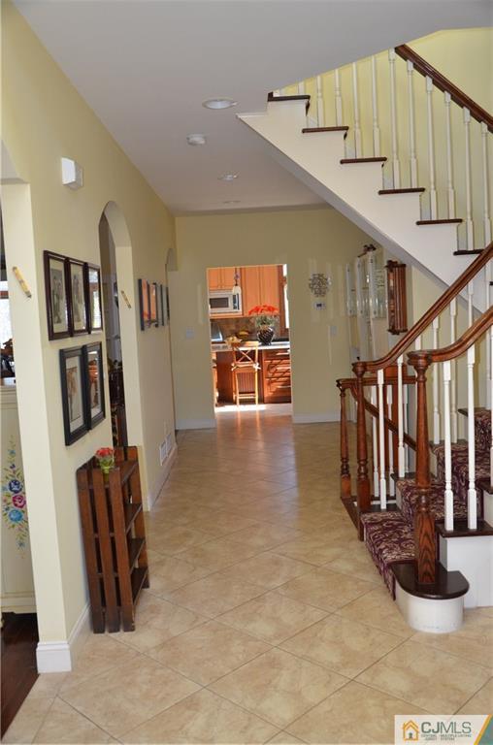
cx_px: 246
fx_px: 651
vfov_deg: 59.6
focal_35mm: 32
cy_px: 372
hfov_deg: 41.5
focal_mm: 21
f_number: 3.8
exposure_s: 1/60
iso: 560
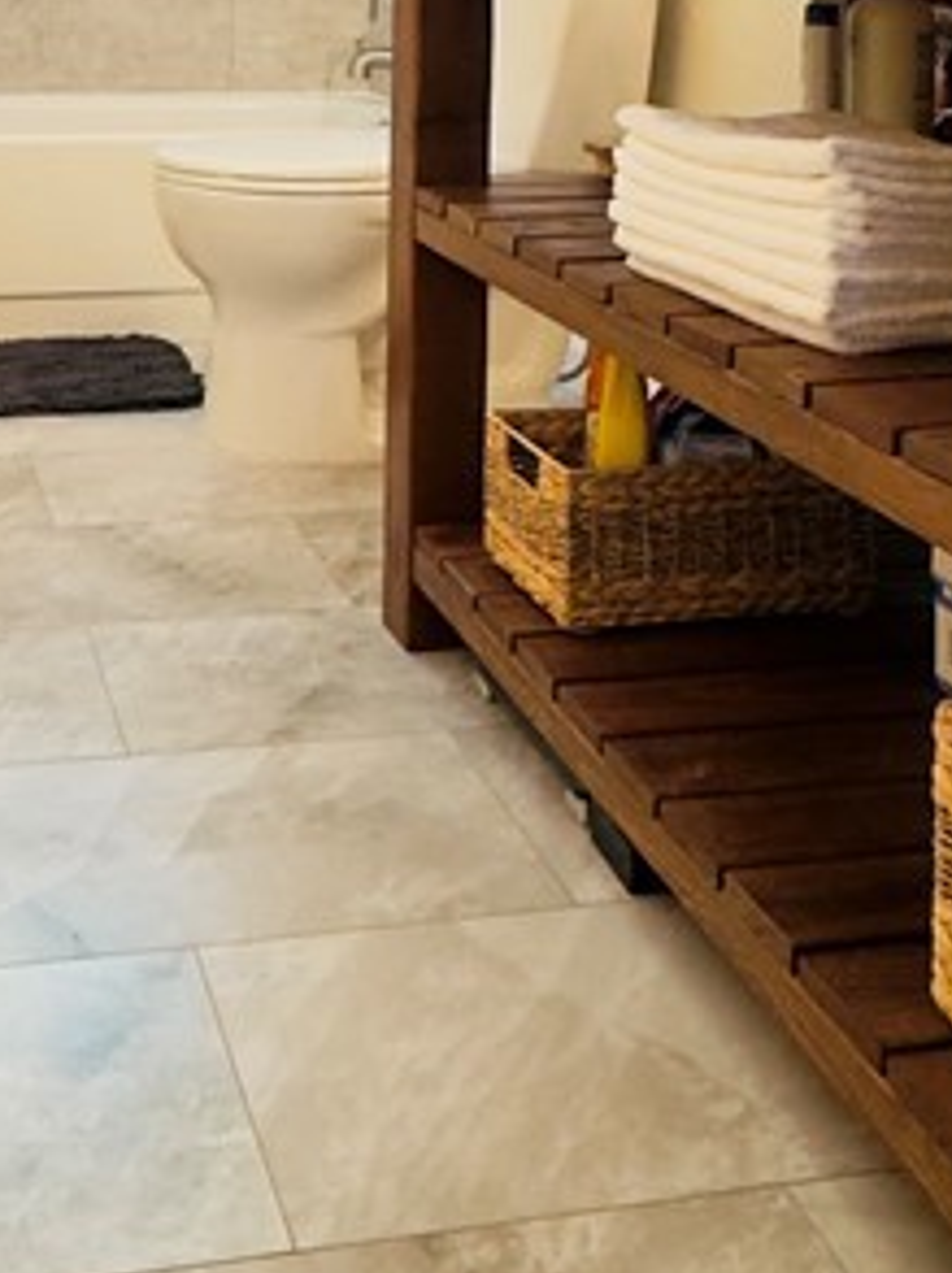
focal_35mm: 49
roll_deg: -0.8
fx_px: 1801
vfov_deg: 34.9
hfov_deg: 28.9
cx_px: 183
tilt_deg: -1.5
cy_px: -35
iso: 400
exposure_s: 1/60
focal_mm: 2.22
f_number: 2.2
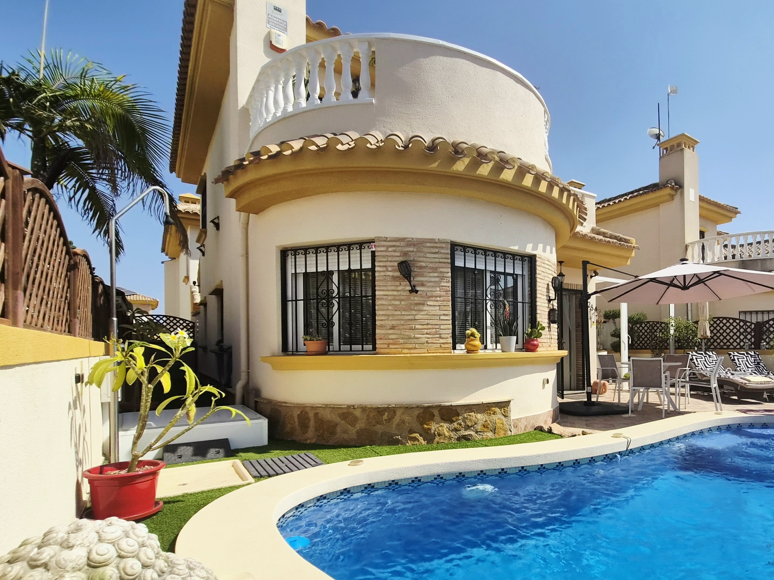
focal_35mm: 18
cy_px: 340
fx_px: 402
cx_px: 508
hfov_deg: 85.1
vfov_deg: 71.1
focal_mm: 2.2
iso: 100
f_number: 2.2
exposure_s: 1/10000
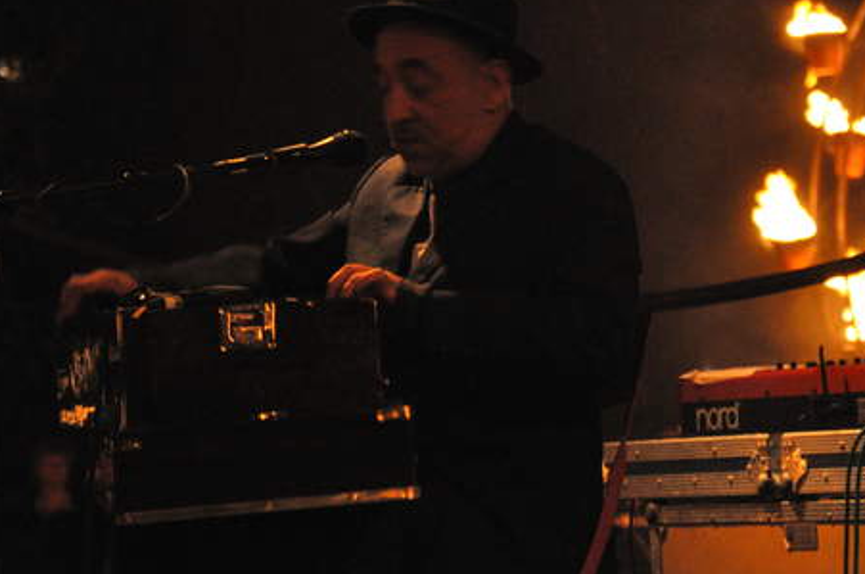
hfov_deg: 10.5
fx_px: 4701
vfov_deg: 7.0
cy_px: 199
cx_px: 479
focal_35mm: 196
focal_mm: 92
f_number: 5.6
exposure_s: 1/30
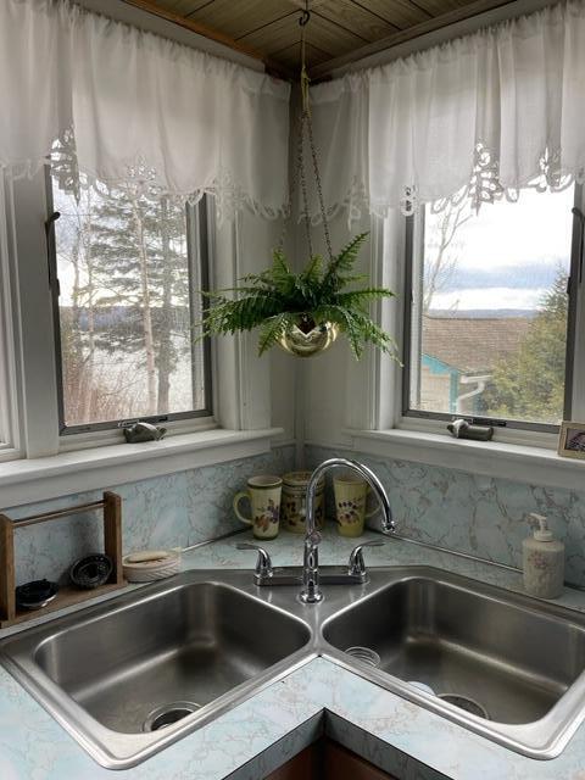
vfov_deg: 67.3
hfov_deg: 53.1
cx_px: 292
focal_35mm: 26
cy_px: 390
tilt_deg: -3.7
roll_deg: +0.3
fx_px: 586
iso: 50
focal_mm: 5.1
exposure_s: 1/121
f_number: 1.6
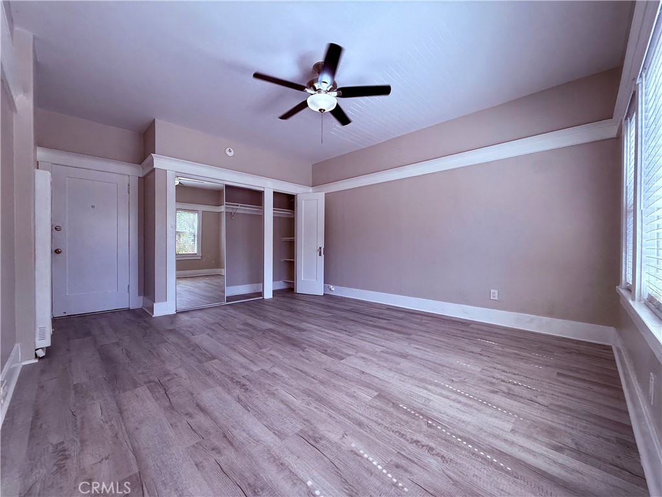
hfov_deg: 102.1
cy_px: 248
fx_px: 268
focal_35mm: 14
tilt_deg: +0.0
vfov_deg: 85.7
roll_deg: -0.6
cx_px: 331
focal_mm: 2.22
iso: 64
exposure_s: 1/136
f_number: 2.2
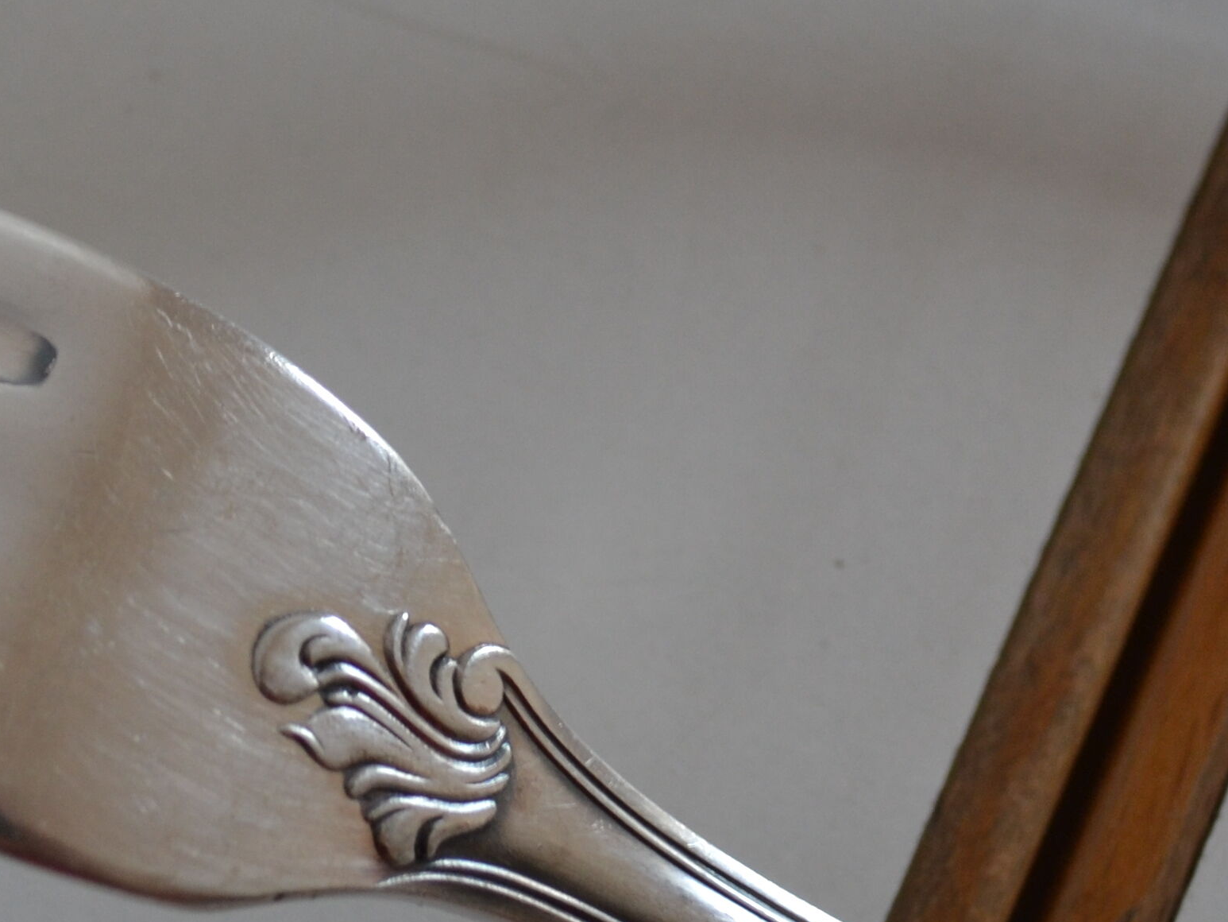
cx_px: 263
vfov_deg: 9.8
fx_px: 5337
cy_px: 56
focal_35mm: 150
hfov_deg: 13.1
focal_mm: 35
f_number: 5
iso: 400
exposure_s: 1/100
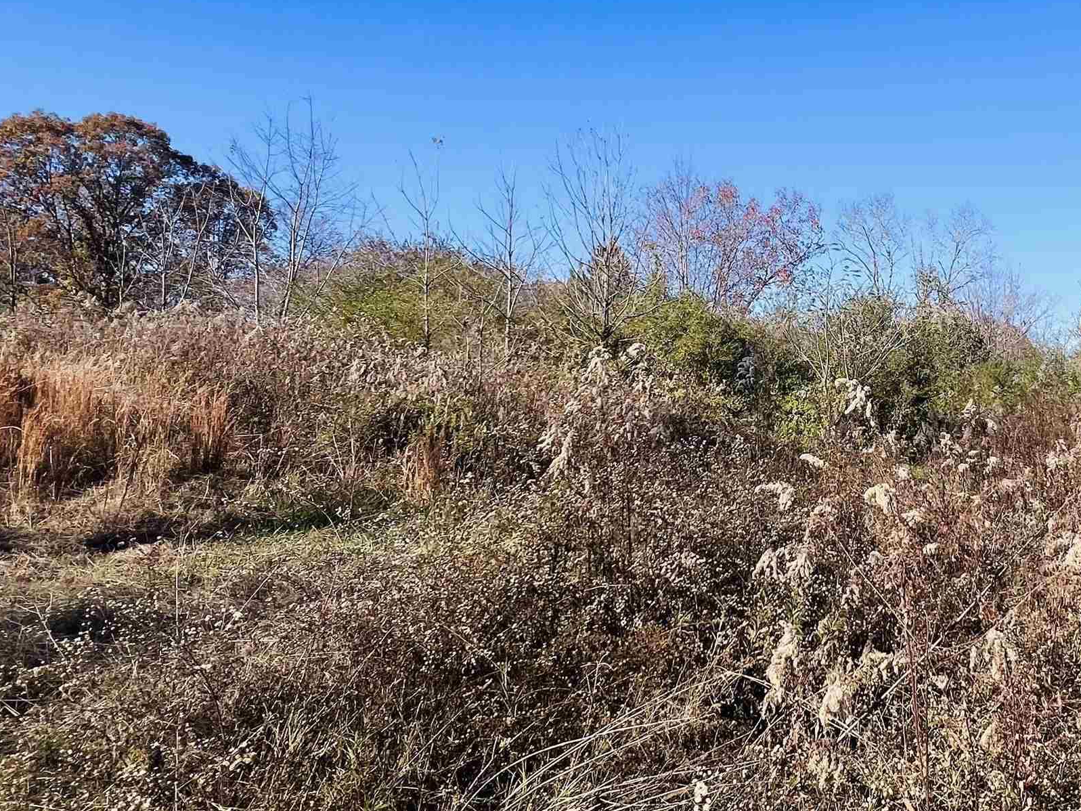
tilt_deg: -3.4
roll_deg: -2.7
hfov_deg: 63.5
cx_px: 862
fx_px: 781
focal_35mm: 25
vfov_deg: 54.8
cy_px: 360
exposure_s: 1/1096
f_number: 1.8
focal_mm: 1.57
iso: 32
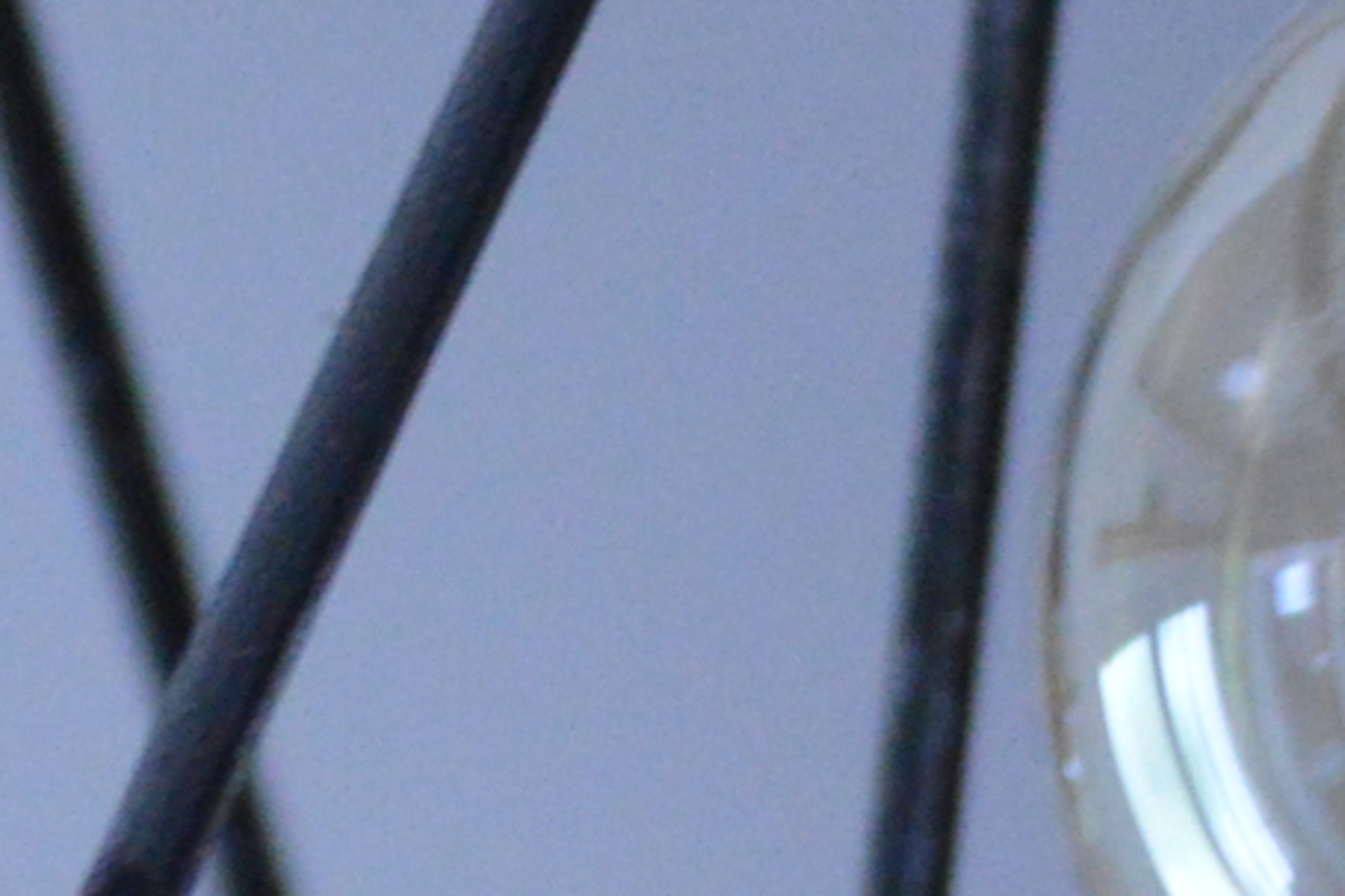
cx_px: -260
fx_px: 25171
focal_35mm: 674
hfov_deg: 3.1
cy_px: 917
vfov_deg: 2.0
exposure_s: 1/60
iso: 2200
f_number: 4.2
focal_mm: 68
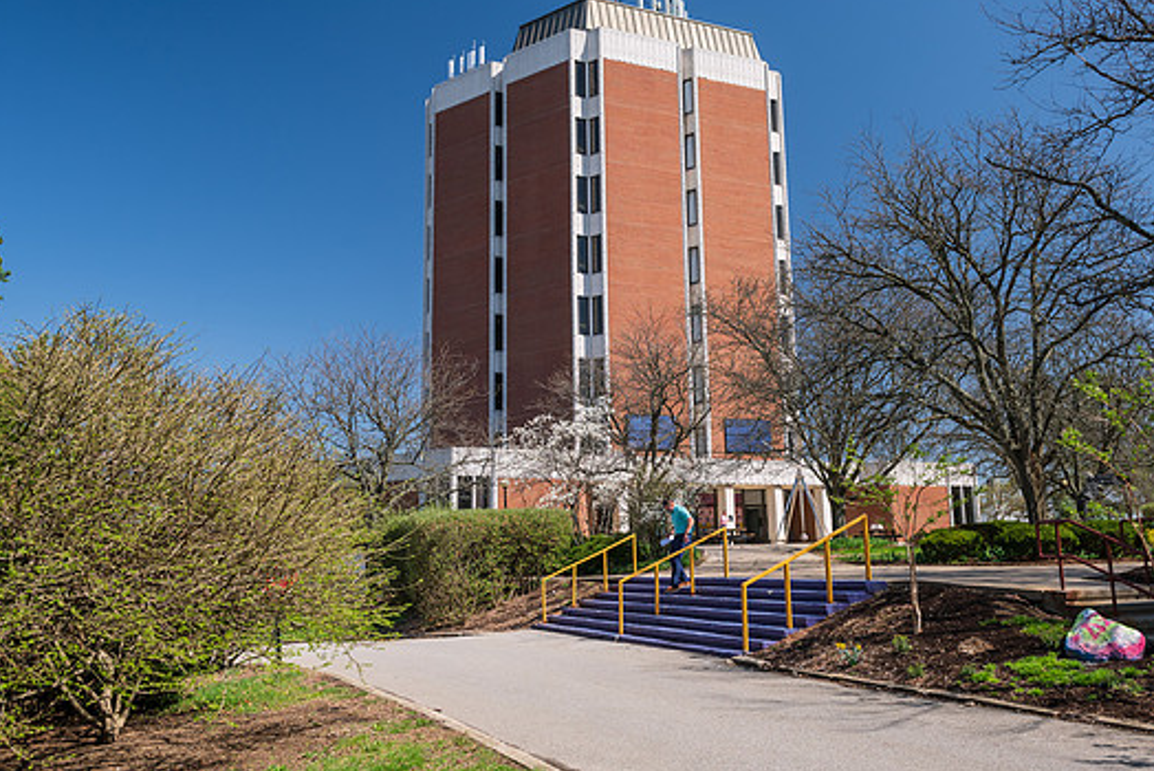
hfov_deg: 60.2
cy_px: 376
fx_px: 994
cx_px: 592
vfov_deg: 42.4
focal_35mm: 31
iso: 320
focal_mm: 28
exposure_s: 1/320
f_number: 6.3
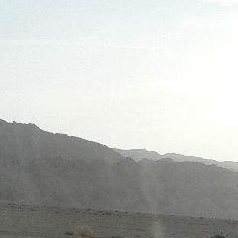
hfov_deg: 16.0
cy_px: 269
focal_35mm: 103
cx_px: -76
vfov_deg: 16.3
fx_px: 801
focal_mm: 6
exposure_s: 1/500
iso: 80
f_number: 4
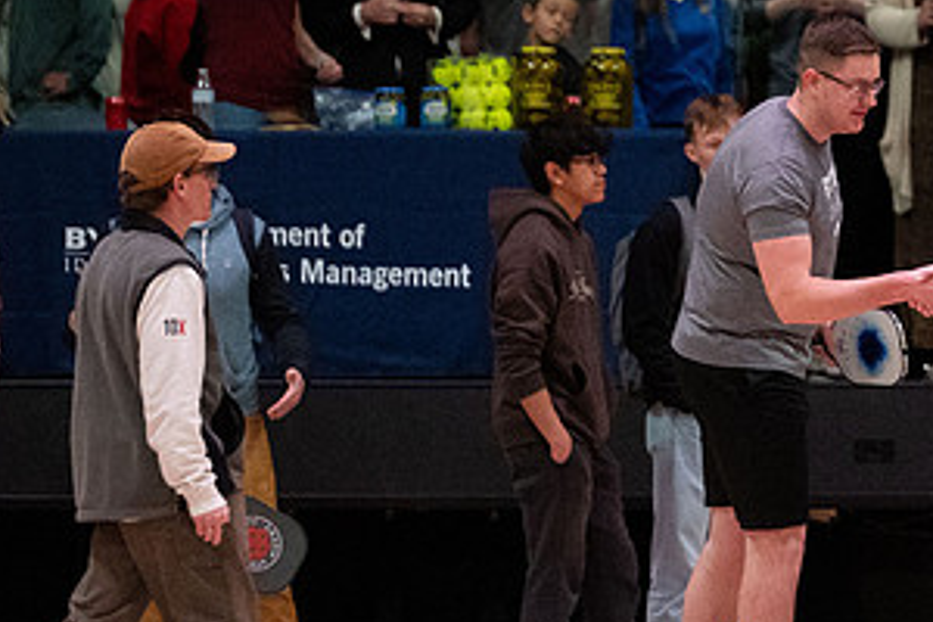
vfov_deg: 2.9
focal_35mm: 476
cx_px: 954
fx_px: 12335
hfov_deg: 4.3
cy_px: 222
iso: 10000
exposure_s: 1/1000
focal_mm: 200
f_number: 2.8
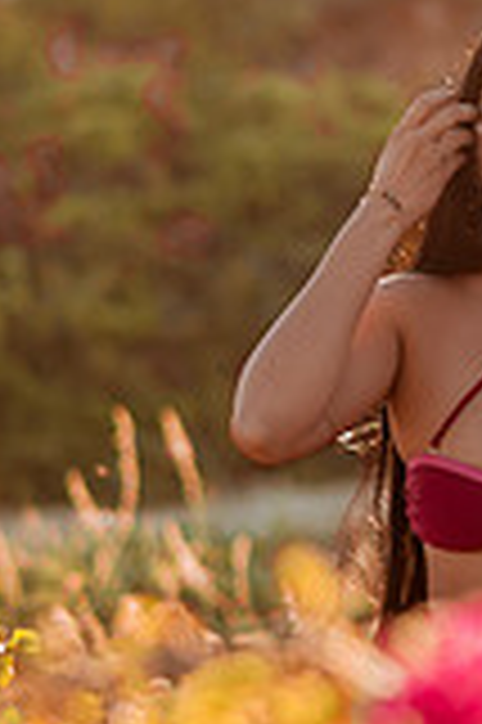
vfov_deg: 12.7
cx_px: 595
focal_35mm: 162
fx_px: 3260
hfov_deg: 8.4
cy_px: 175
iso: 50
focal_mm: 58
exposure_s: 1/640
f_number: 1.8
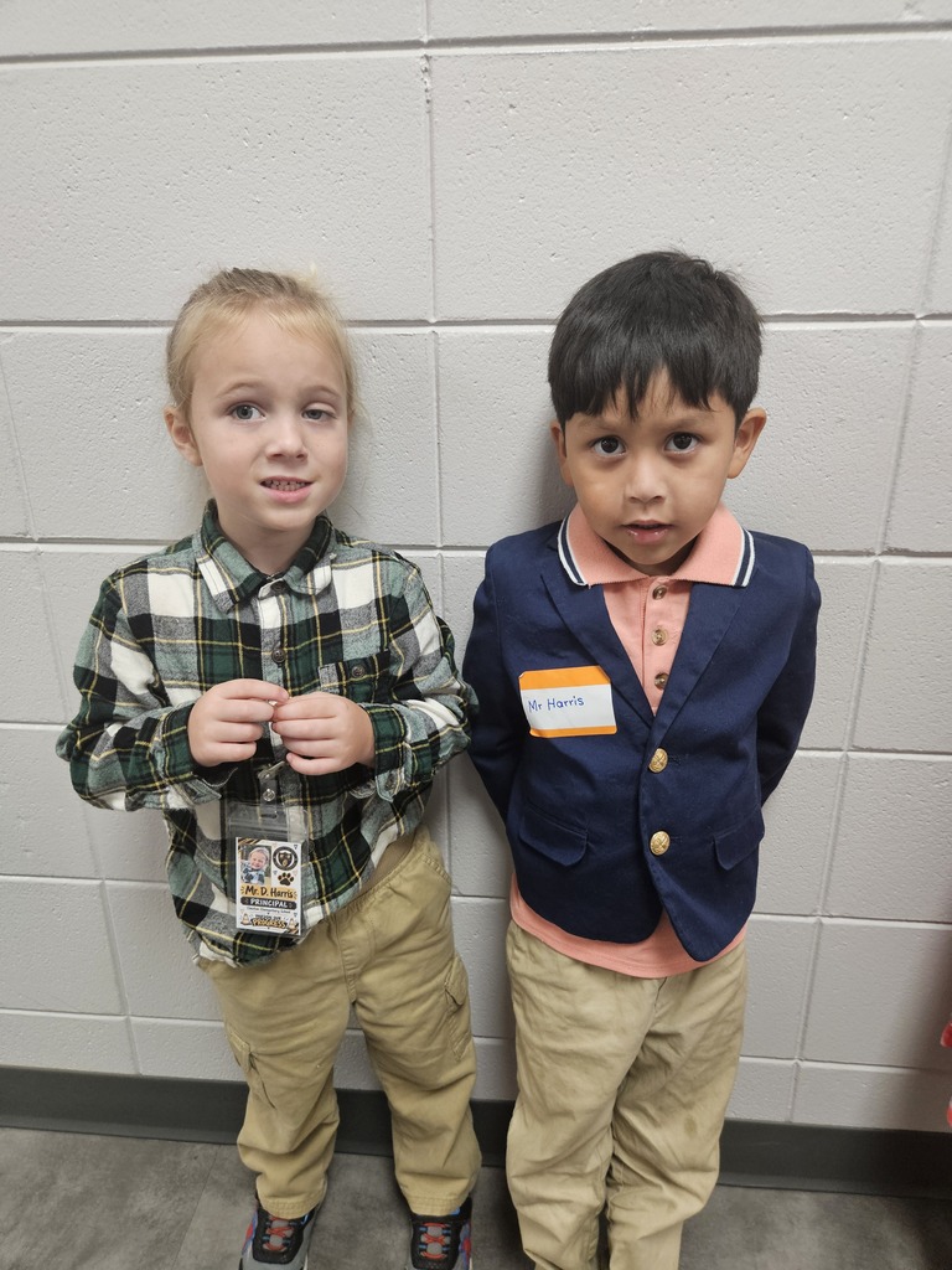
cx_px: 476
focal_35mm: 23
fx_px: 843
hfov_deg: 58.9
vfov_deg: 73.9
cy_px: 635
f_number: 1.8
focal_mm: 5.4
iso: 400
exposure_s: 1/120
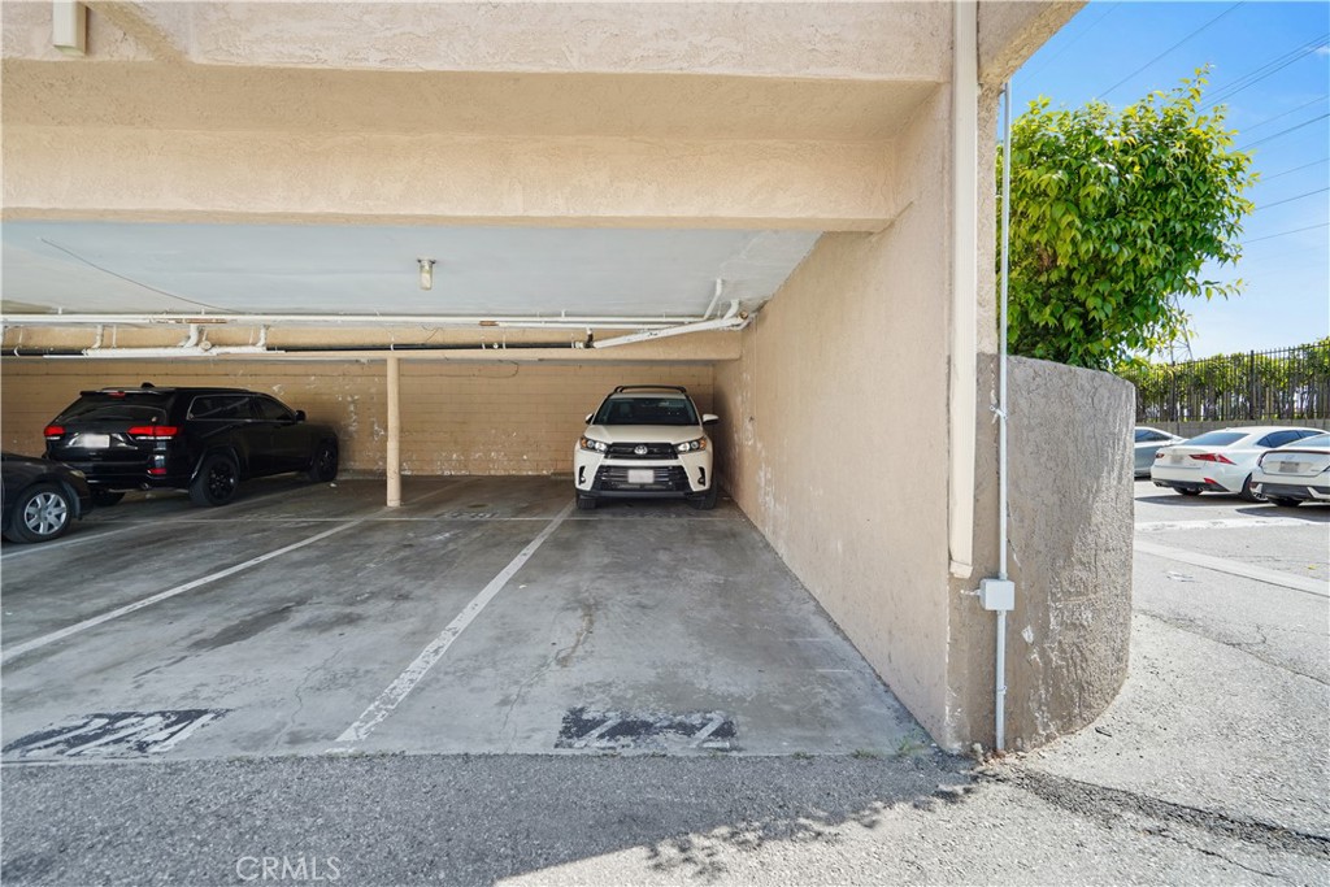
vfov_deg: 73.8
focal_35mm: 16
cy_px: 444
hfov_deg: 96.7
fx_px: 591
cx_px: 665
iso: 320
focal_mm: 16
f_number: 7.1
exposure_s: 1/30
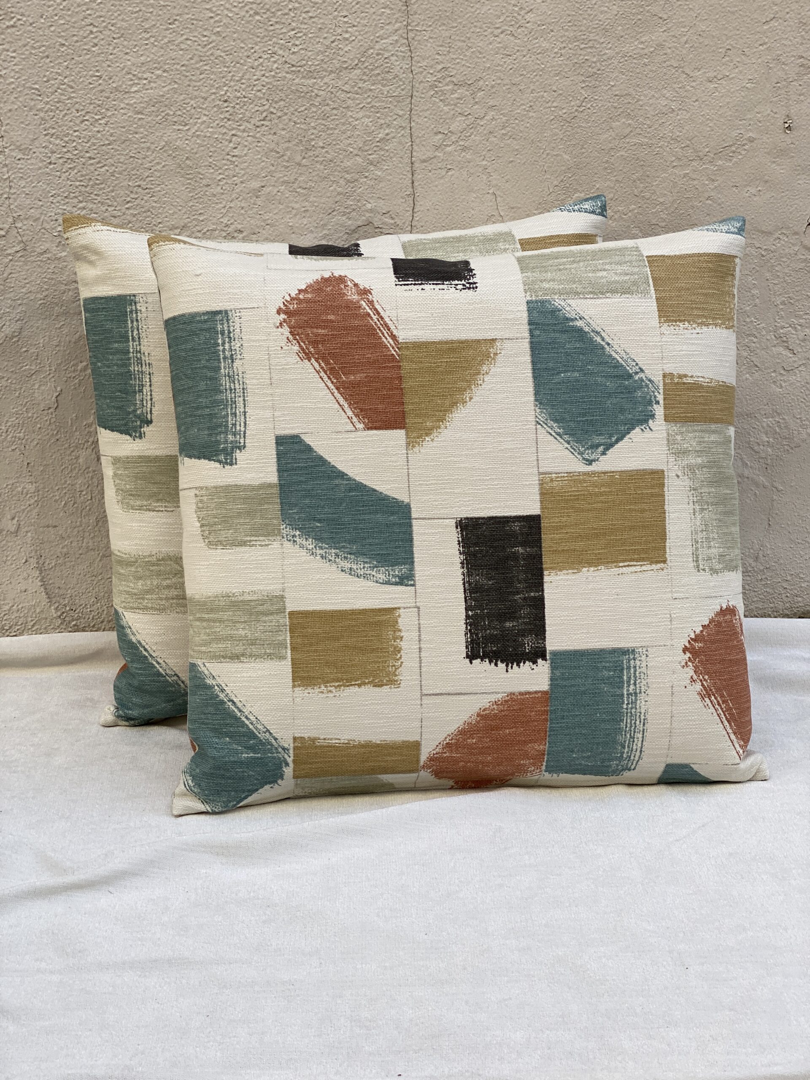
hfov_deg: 28.0
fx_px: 1622
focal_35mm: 52
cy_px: 540
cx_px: 405
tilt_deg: -18.3
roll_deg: +1.0
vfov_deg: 36.8
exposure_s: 1/280
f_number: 2
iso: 20
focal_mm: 6
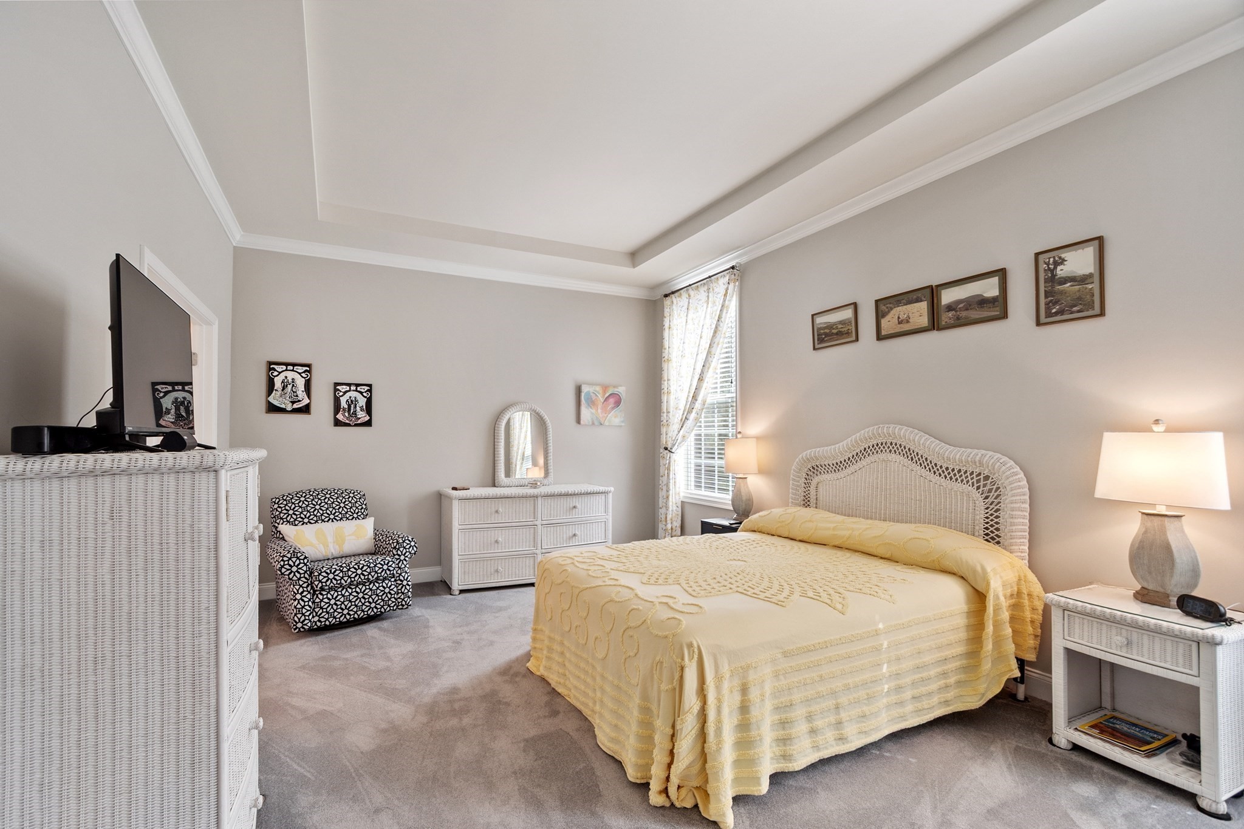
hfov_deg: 100.4
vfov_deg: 77.3
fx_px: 518
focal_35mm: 15
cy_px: 414
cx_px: 622
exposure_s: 1/2.5
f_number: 8
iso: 320
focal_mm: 10
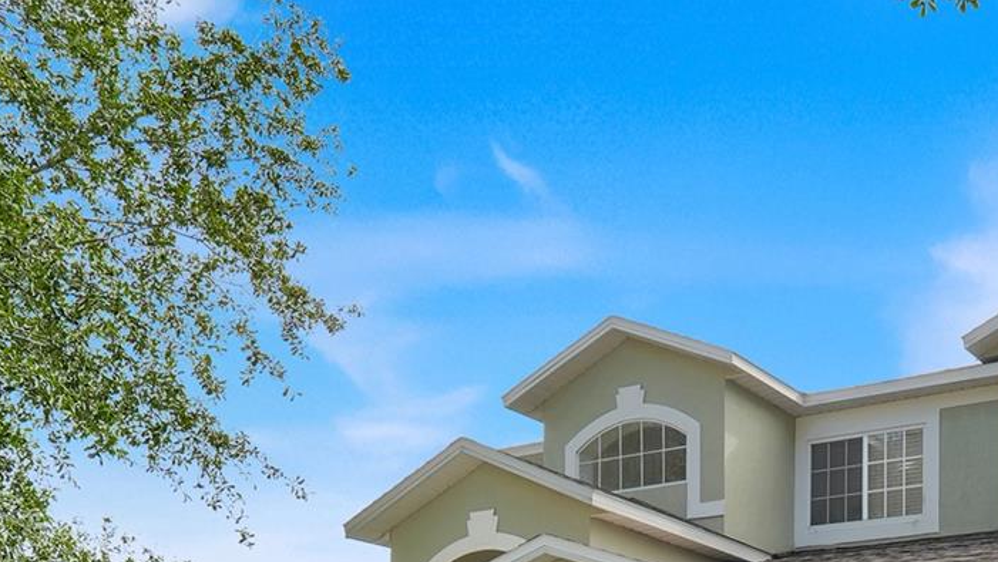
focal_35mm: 43
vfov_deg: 24.5
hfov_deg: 42.4
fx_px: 1138
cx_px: 944
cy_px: 711
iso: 250
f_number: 8
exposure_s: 1/20
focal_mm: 12
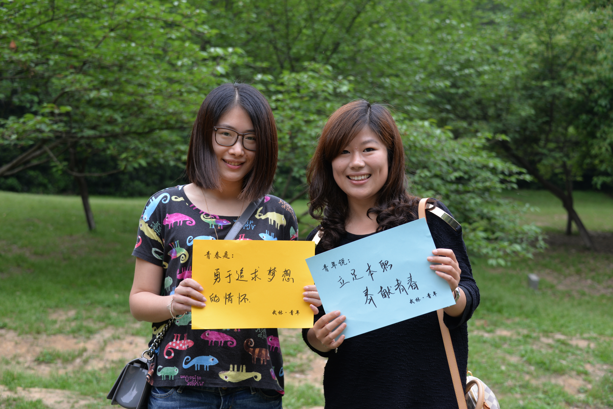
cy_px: 204
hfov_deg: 36.2
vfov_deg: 24.6
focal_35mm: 55
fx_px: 937
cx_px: 306
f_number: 4.5
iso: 200
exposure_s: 1/80
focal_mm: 55
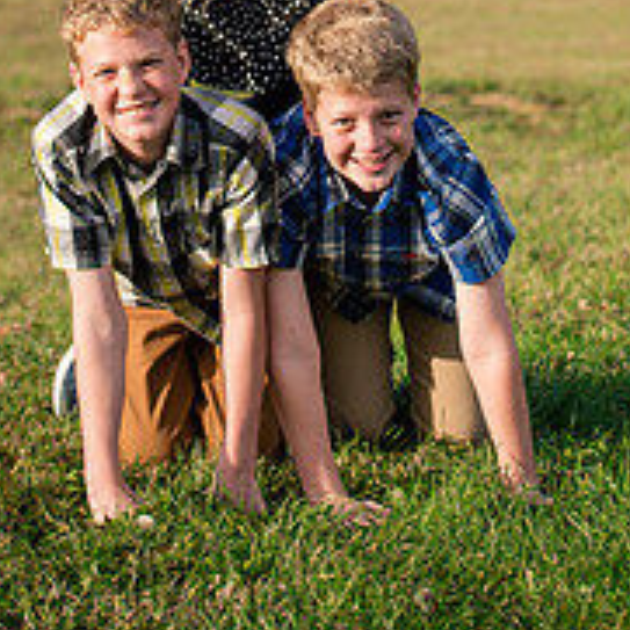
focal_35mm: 148
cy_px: -129
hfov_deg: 11.8
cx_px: 306
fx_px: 3047
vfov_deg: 11.6
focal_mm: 70
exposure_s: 1/2500
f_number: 3.5
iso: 500
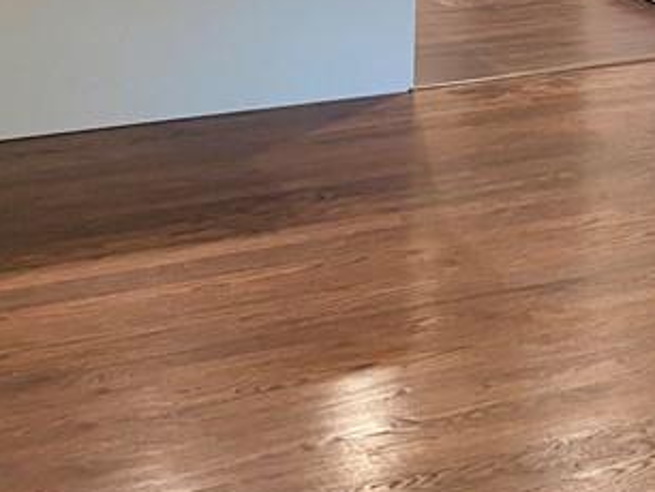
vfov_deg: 16.3
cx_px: 612
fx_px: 1647
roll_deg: -2.2
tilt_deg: -11.8
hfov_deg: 21.9
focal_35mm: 87
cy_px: -94
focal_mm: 4.25
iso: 250
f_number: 1.8
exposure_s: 1/60
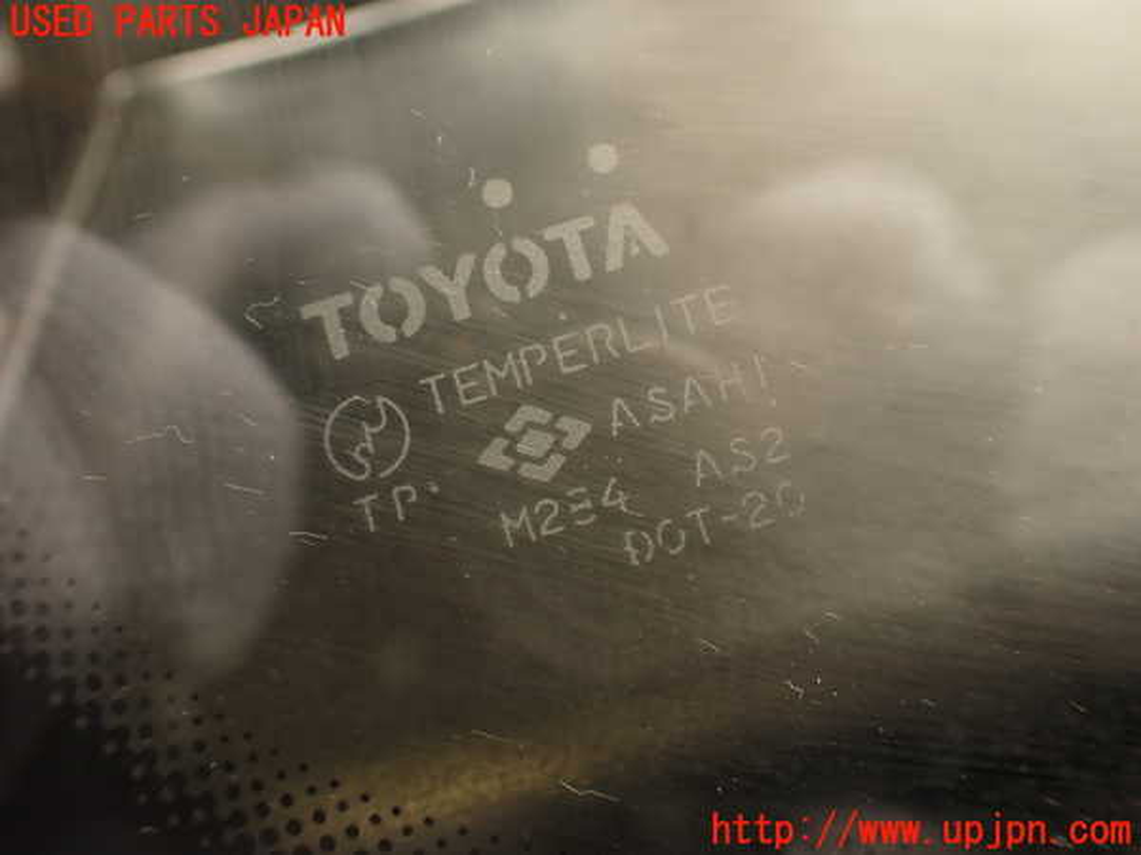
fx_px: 989
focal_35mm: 30
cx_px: 570
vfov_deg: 46.8
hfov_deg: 60.0
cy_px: 428
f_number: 2.3
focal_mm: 5.4
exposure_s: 1/60
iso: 100
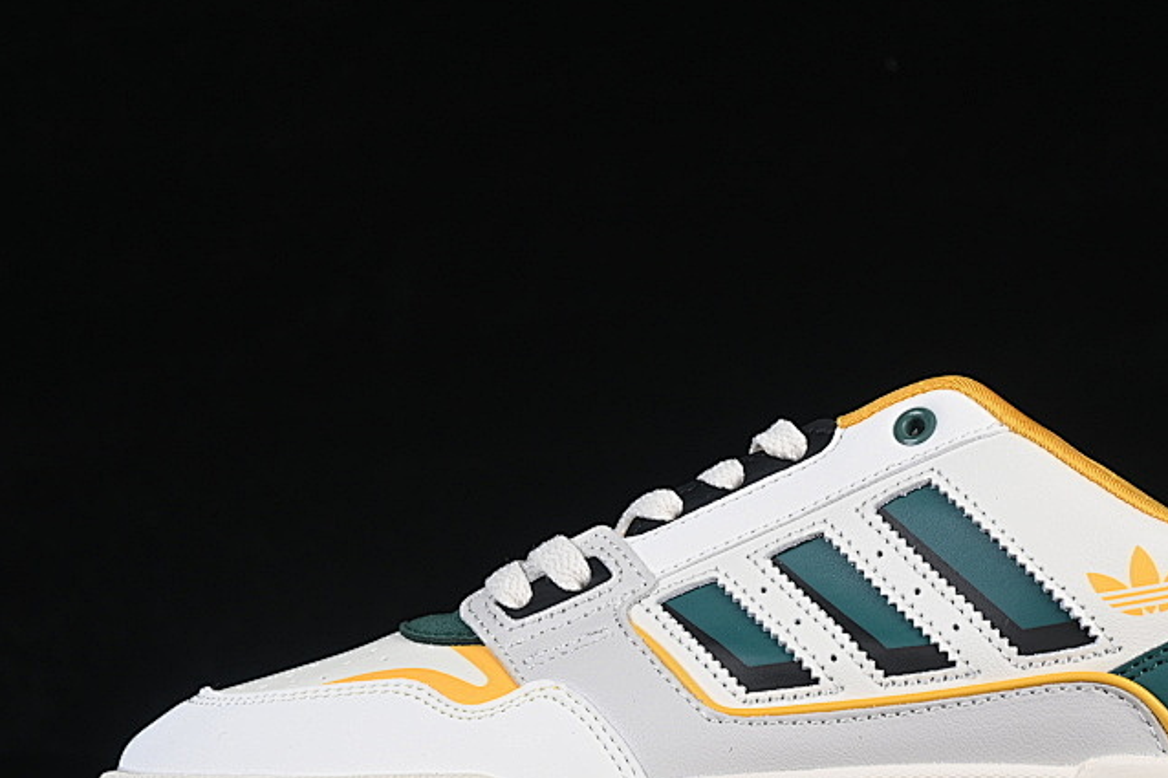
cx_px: 765
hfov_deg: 16.1
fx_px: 4119
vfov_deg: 10.8
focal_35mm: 127
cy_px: 500
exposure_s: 1/80
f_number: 8
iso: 160
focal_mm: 50
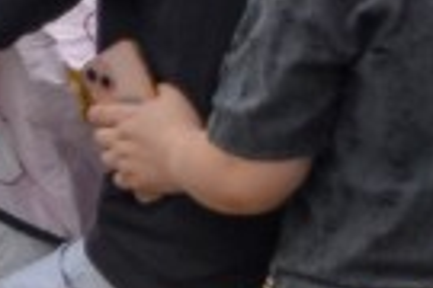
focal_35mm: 457
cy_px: 45
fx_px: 5496
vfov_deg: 3.0
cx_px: -266
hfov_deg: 4.5
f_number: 4.8
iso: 560
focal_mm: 38
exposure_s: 1/1000
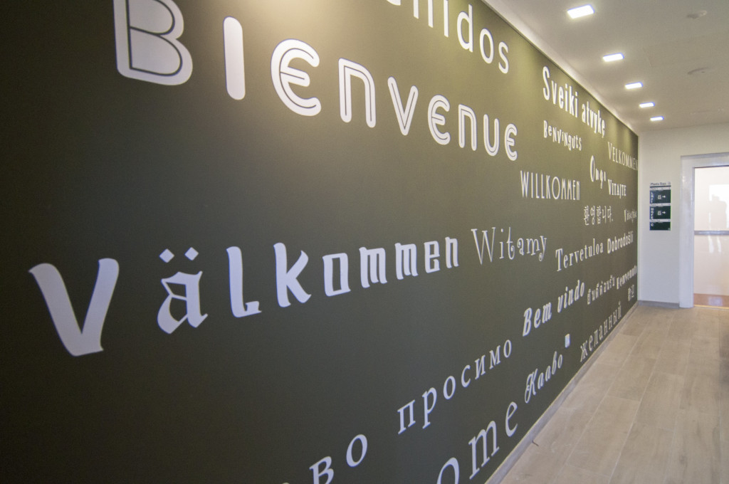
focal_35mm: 22
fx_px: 455
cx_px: 364
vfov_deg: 56.0
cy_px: 242
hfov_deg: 77.4
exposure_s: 1/160
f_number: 4
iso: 1600
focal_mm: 15
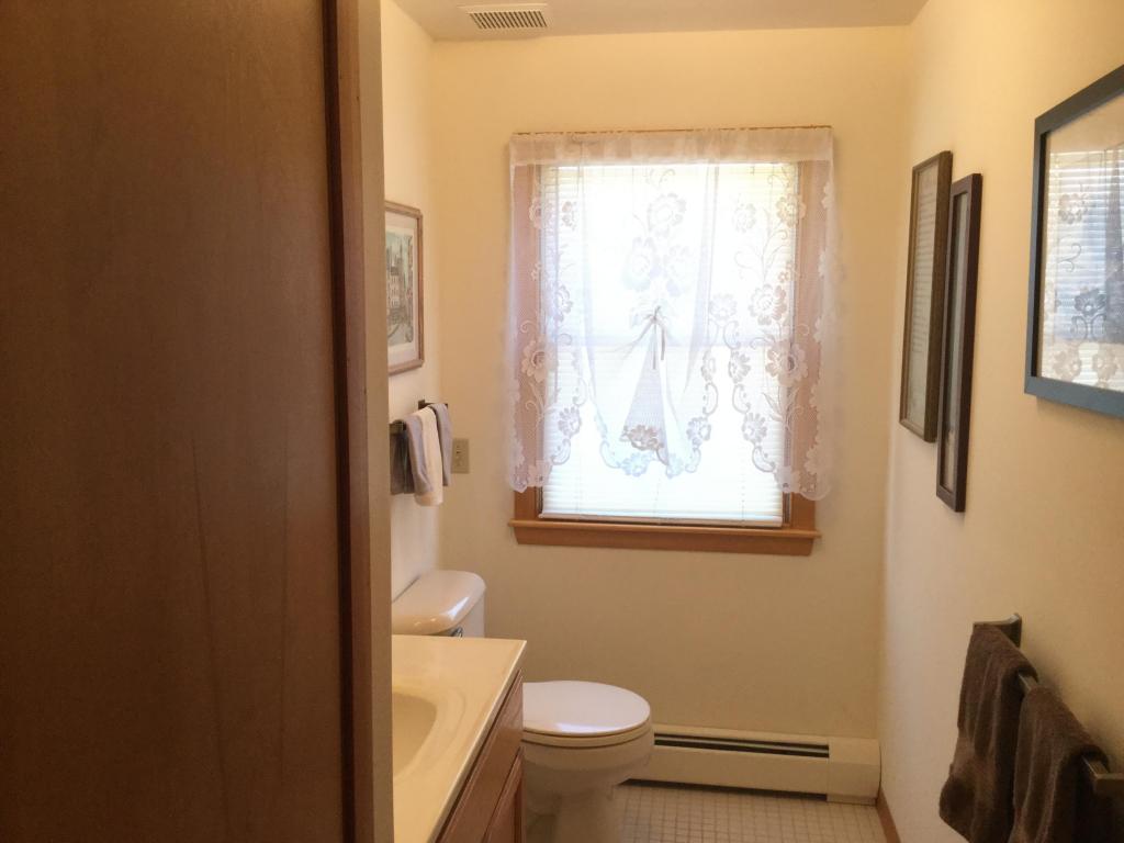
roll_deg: +0.6
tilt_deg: -6.2
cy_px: 422
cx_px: 562
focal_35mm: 31
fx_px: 1007
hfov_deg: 58.4
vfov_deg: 45.4
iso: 25
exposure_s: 1/40
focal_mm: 3.3
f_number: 2.4
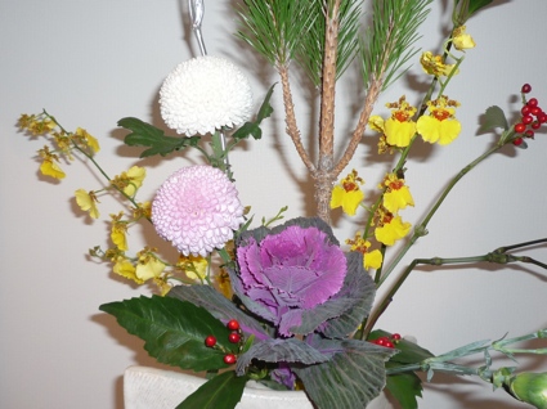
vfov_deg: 38.6
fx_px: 584
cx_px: 274
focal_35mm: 37
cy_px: 204
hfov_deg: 50.2
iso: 100
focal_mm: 4.4
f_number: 2.8
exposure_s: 1/30
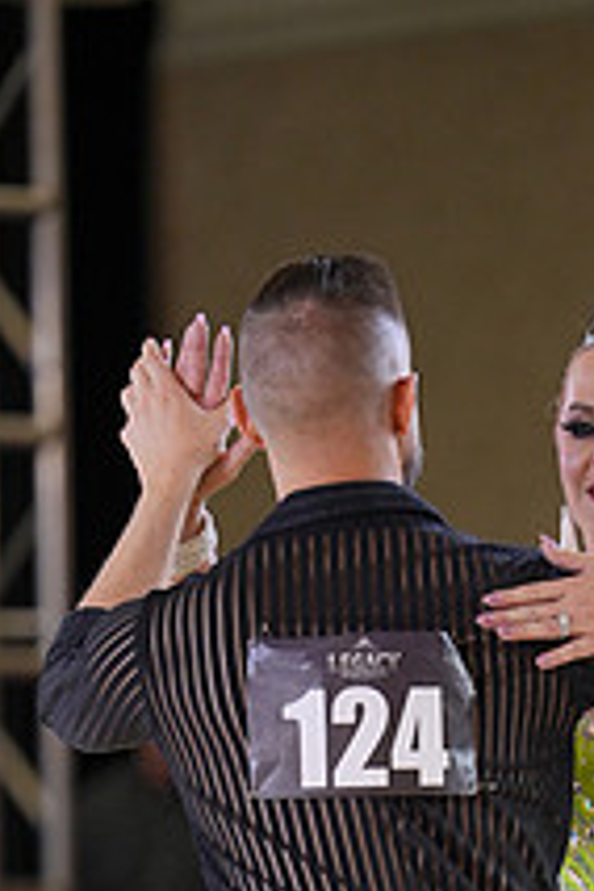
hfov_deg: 3.4
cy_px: 1146
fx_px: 10097
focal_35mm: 408
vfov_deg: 5.0
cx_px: 634
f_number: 2
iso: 1000
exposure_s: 1/500
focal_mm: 150
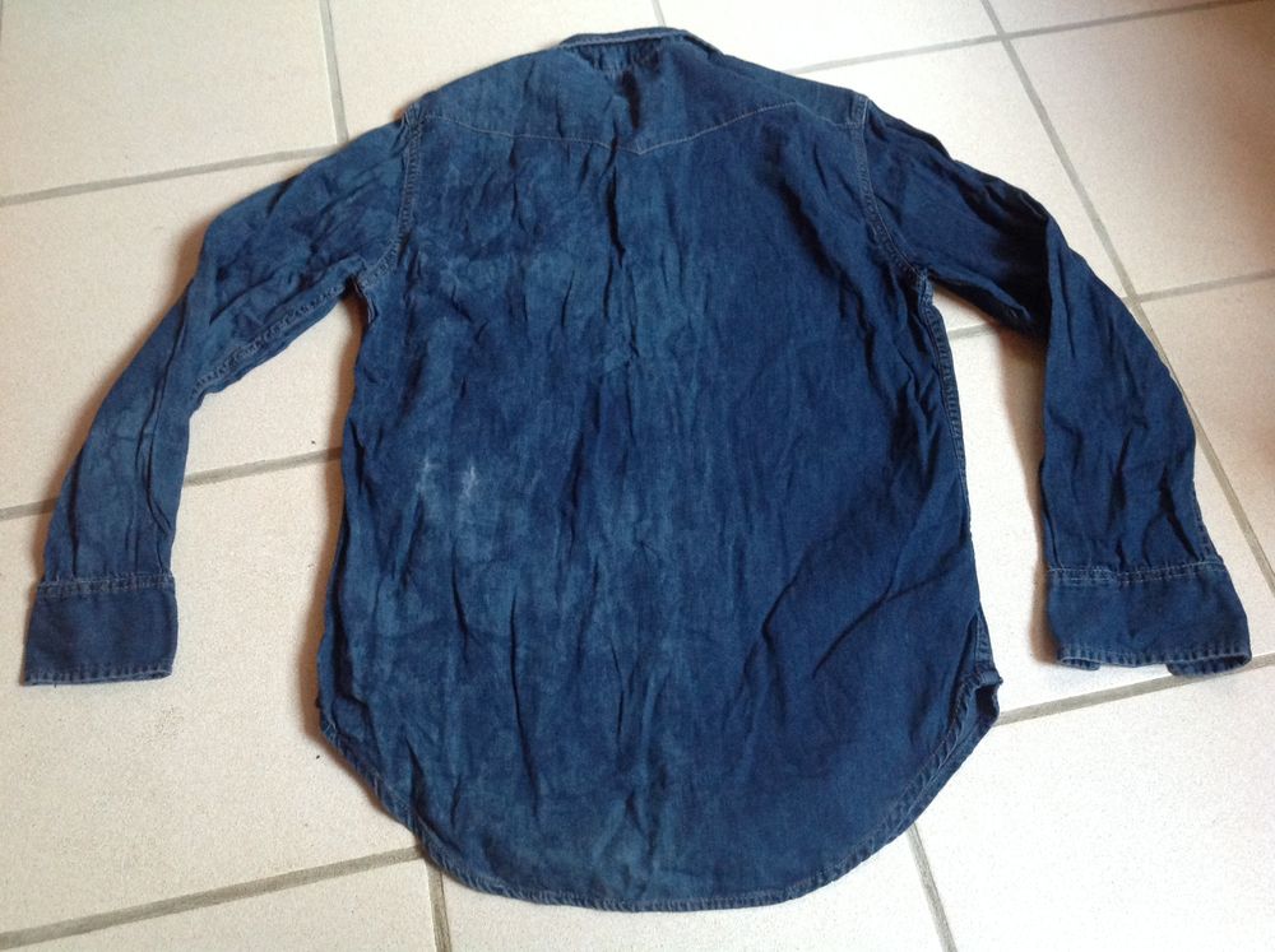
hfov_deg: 52.7
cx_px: 638
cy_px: 476
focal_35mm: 35
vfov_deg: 40.6
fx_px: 1287
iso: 320
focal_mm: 4.28
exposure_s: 1/15
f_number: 2.4
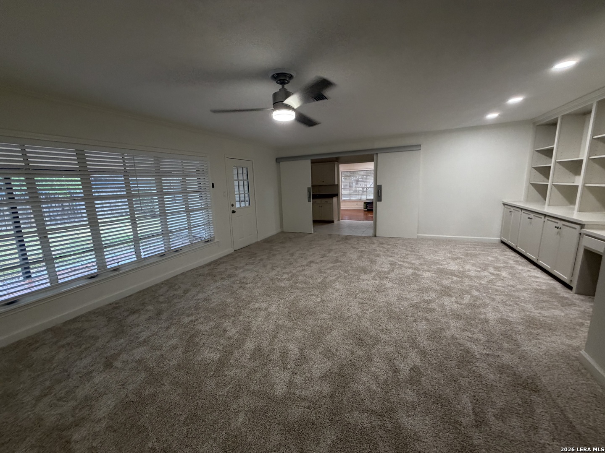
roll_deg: +2.6
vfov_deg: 85.7
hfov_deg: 102.1
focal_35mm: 14
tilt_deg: -8.8
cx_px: 302
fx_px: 245
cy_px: 226
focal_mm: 2.22
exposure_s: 1/120
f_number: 2.2
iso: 320
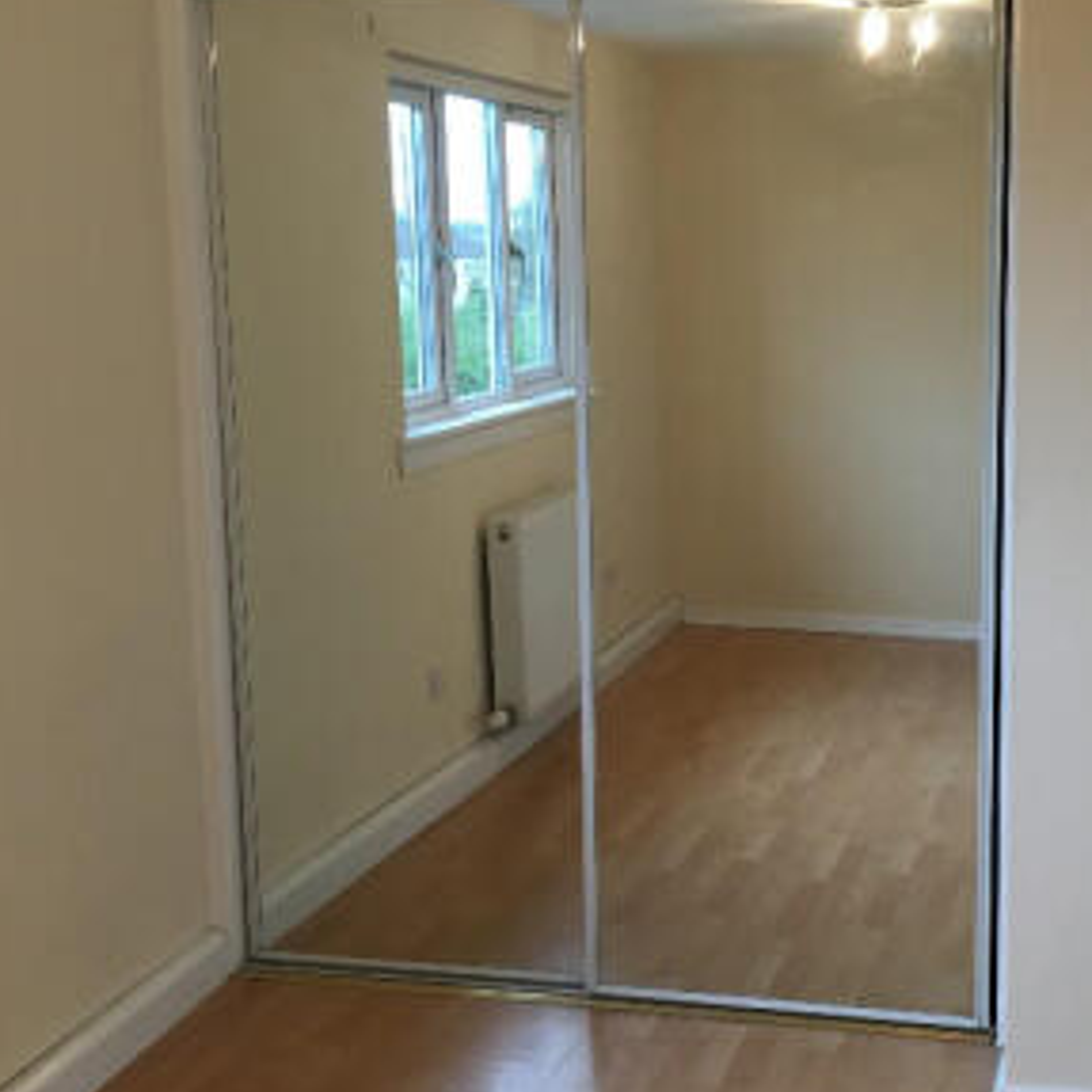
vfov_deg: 32.8
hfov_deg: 32.6
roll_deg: +0.1
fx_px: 1856
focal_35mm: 52
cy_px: 538
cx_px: 698
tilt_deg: -9.5
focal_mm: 4.15
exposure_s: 1/33
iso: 50
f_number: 2.2
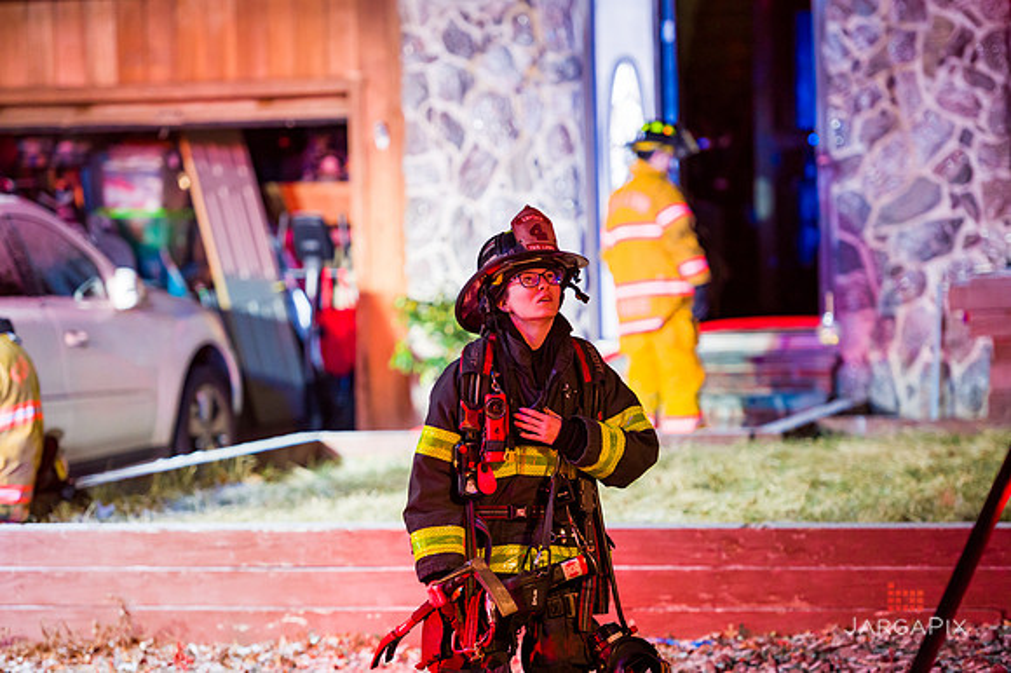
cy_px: 336
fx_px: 3929
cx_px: 506
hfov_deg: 14.7
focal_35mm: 140
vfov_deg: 9.8
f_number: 3.2
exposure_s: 1/250
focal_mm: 140
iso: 3200
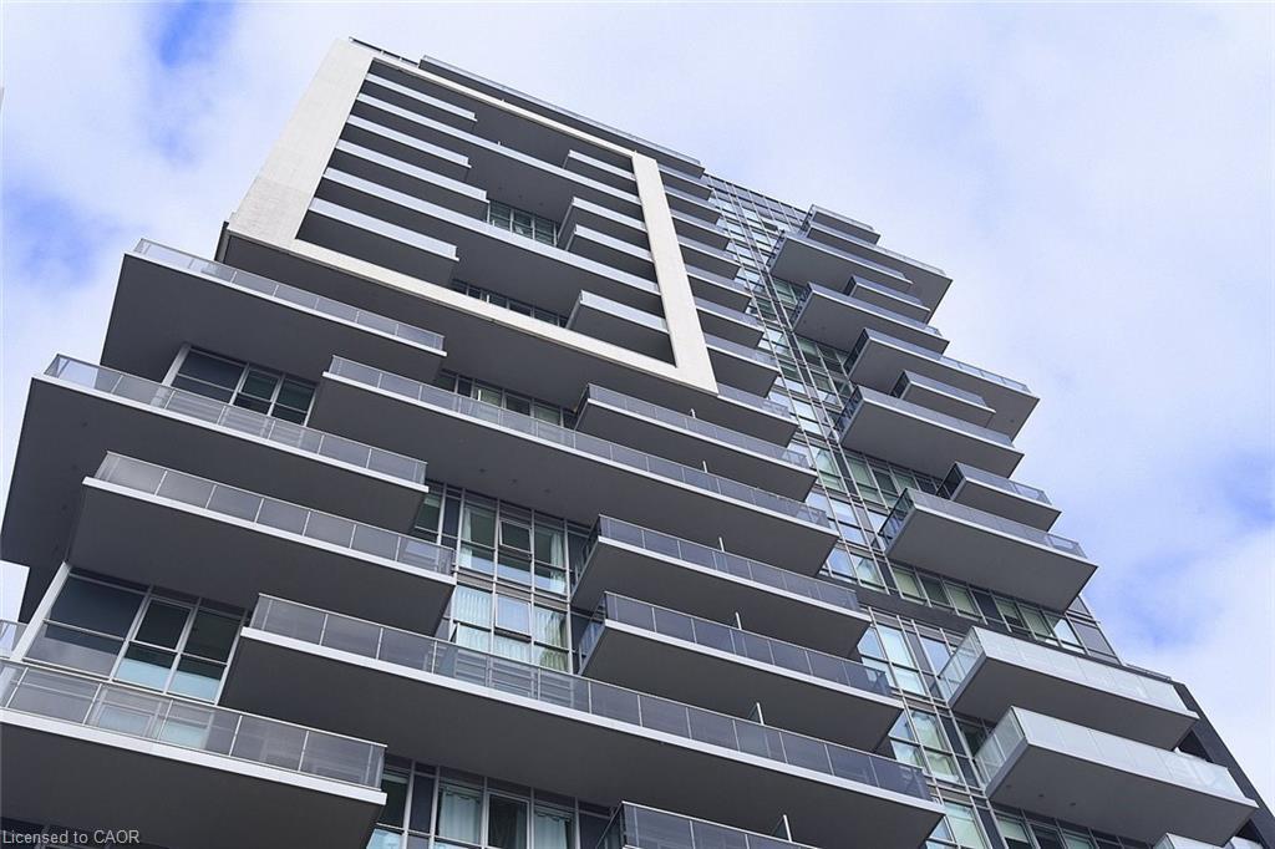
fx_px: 1239
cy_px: 424
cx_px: 638
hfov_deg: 54.4
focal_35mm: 35
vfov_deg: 37.8
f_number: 11
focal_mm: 35
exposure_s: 1/500
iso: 500
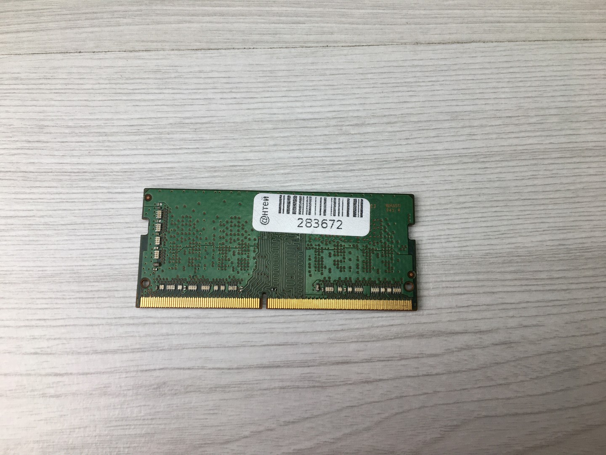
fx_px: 508
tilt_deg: -79.3
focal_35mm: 29
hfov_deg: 61.7
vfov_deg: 48.2
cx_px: 303
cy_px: 228
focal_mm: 4.15
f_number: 2.2
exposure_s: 1/100
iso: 25
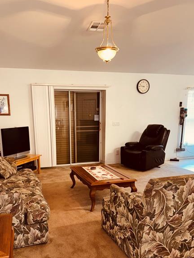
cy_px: 169
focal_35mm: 32
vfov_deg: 55.8
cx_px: 86
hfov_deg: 44.1
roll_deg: +0.7
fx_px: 239
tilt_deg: -13.8
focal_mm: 6.76
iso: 100
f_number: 1.78
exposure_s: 1/14
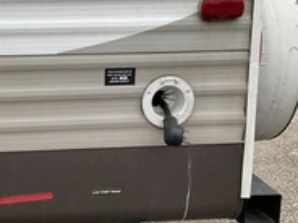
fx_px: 542
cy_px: 99
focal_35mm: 63
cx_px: 49
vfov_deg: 23.3
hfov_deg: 29.8
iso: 25
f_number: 1.8
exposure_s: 1/509
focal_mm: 3
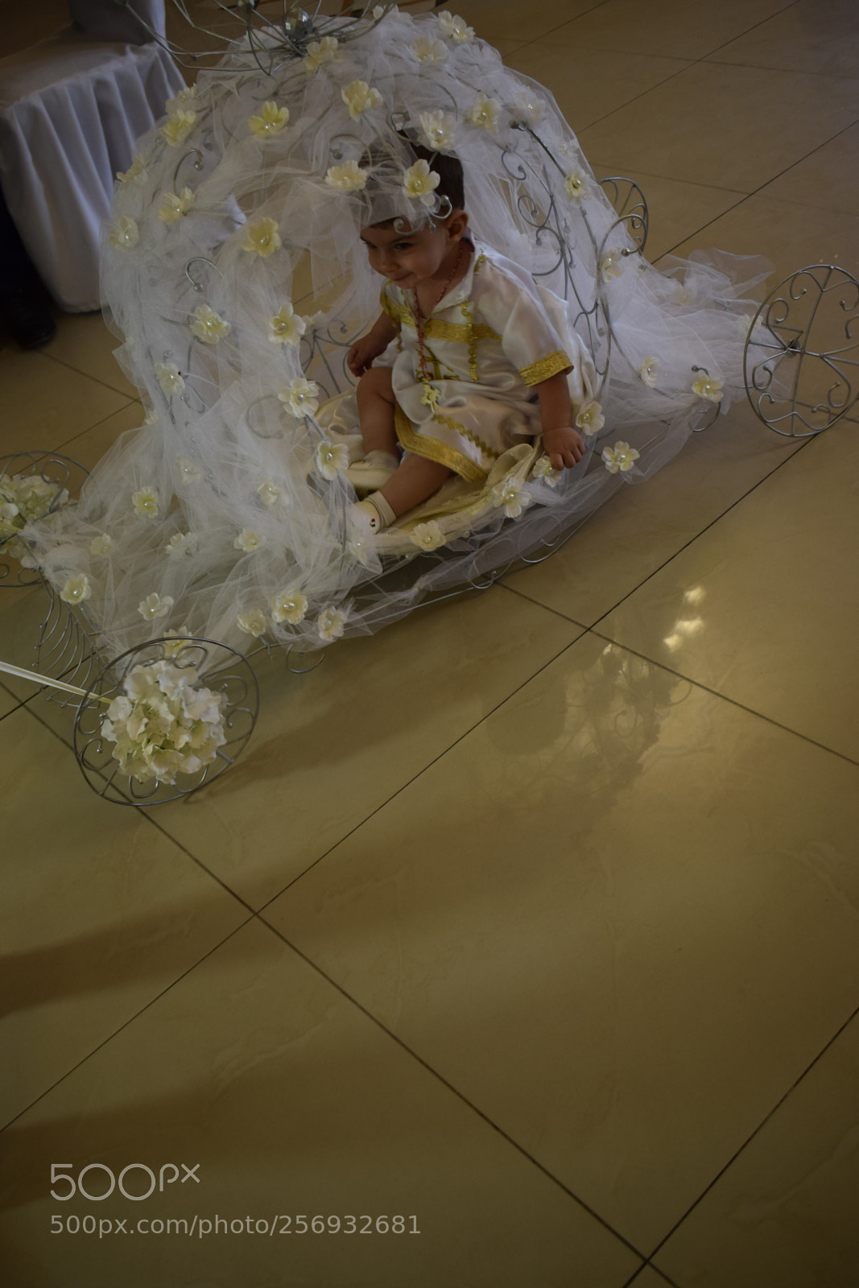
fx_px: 1234
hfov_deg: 38.4
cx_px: 430
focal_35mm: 34
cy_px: 644
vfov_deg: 55.1
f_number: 4
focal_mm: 23
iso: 400
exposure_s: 1/60
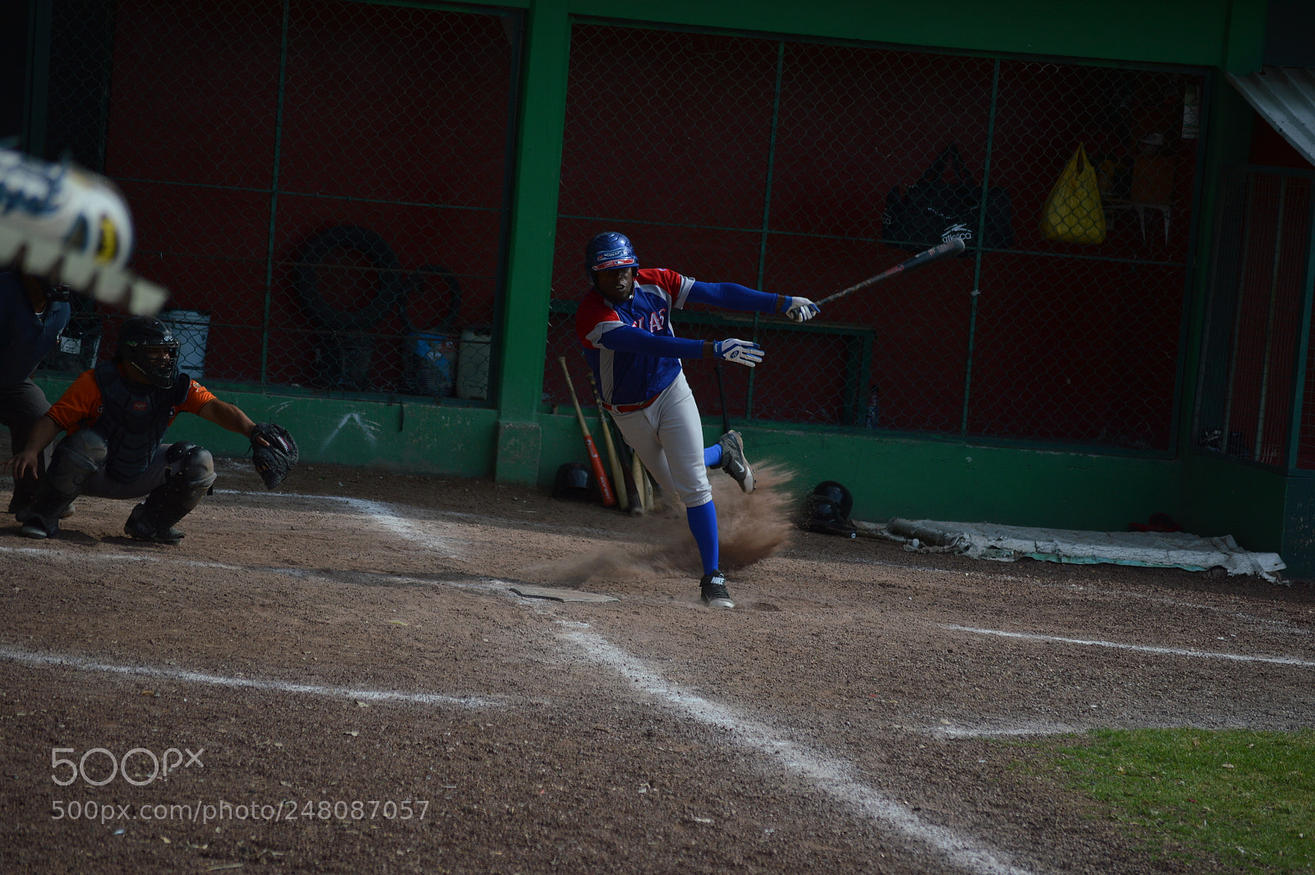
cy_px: 438
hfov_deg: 13.1
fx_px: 5748
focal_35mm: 158
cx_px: 658
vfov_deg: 8.7
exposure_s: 1/1000
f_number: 5
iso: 100
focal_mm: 105
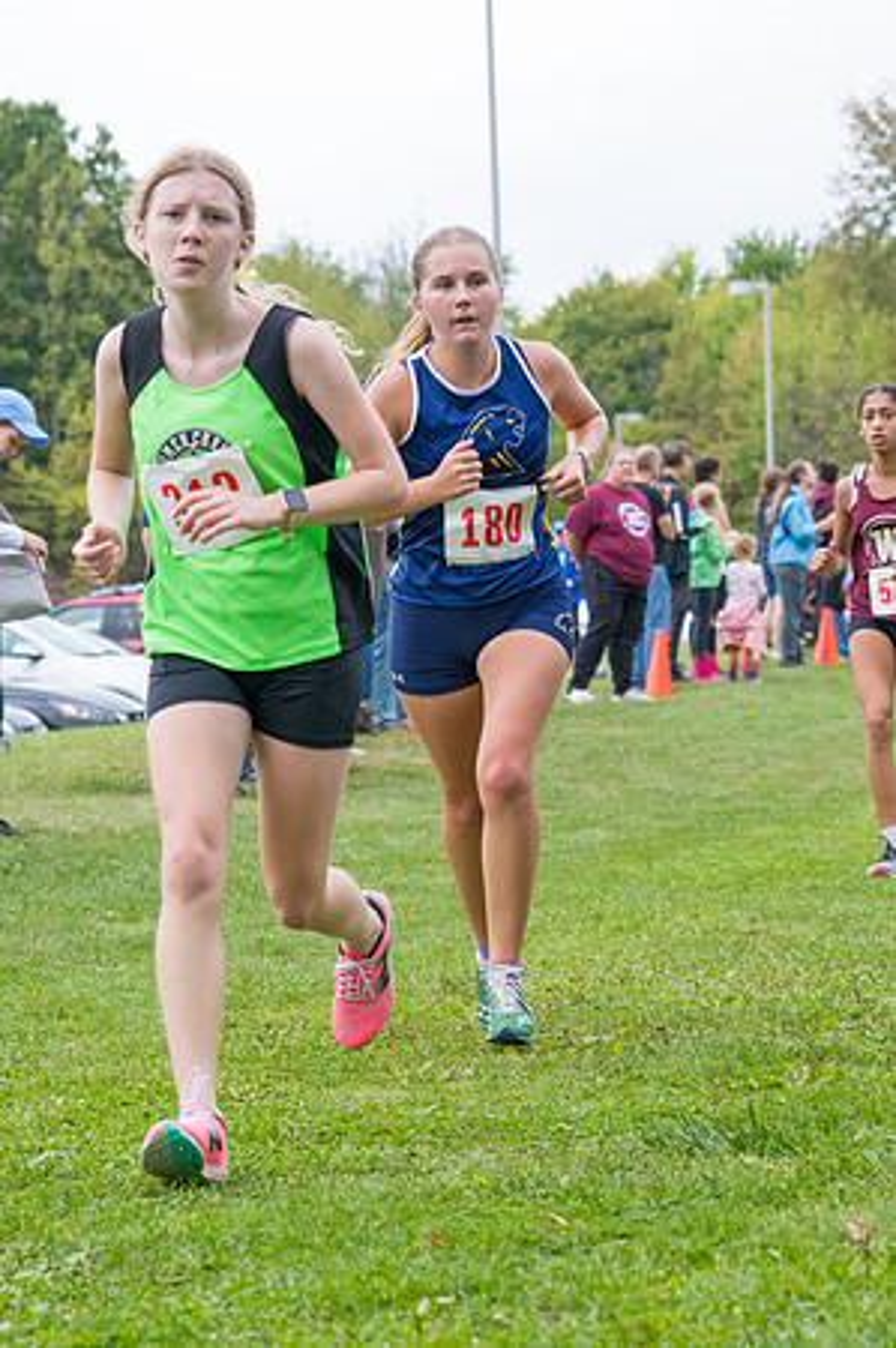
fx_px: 4827
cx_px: 448
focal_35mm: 129
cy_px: 674
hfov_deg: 10.6
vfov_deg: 15.9
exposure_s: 1/1250
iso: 2000
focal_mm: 86
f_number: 5.6
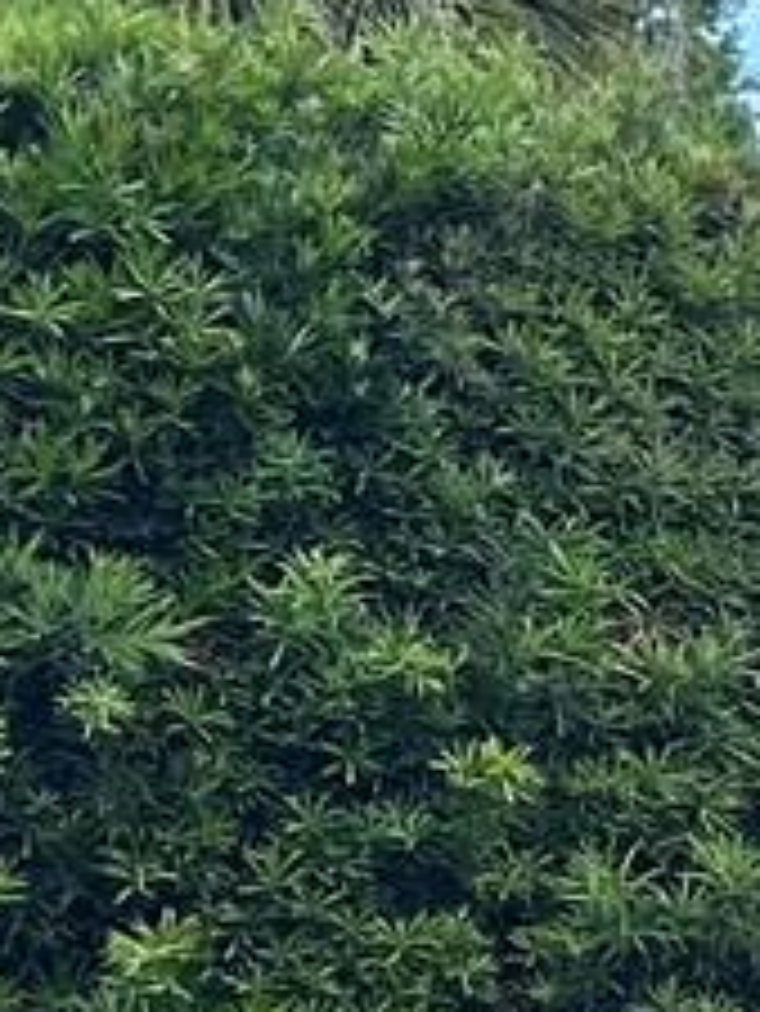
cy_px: 1403
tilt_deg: -5.6
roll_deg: -1.9
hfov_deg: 6.6
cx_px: 2919
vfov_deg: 10.4
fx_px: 5410
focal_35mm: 185
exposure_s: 1/1344
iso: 50
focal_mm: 5.7
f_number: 1.5
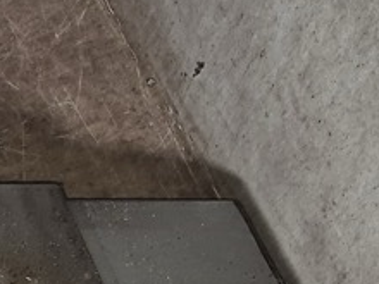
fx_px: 1467
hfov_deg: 10.9
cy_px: 5
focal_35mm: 134
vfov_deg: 11.0
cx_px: -696
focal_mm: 5.4
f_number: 1.8
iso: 125
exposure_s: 1/15
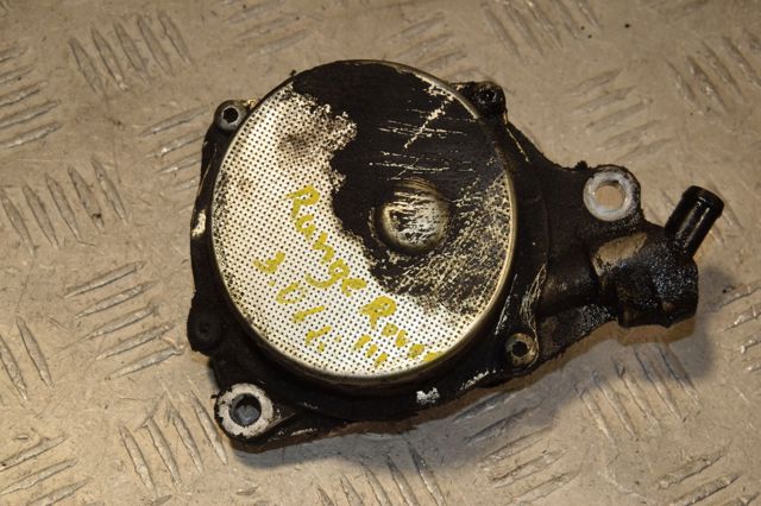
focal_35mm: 93
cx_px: 380
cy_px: 253
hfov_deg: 21.9
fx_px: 1965
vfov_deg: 14.7
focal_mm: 62
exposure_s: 1/200
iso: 800
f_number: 11
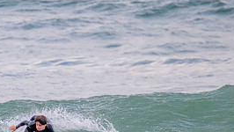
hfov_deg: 1.1
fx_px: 11846
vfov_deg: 0.6
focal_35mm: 1908
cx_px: 34
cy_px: 161
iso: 3200
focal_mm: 800
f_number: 11
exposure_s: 1/2000
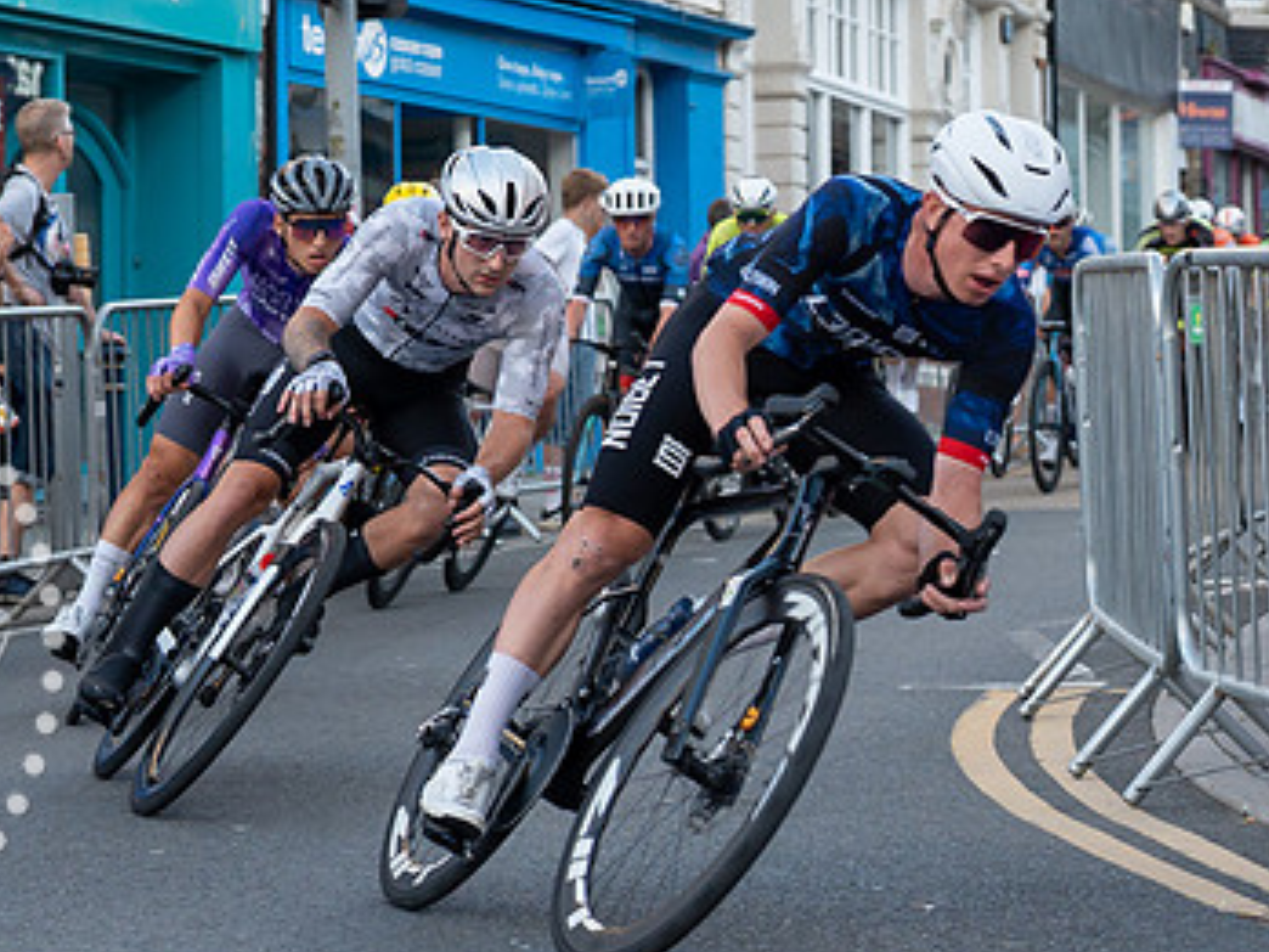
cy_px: 267
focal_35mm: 147
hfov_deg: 13.4
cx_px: 741
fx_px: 5389
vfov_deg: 10.1
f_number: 3.2
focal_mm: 45
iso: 200
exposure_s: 1/800
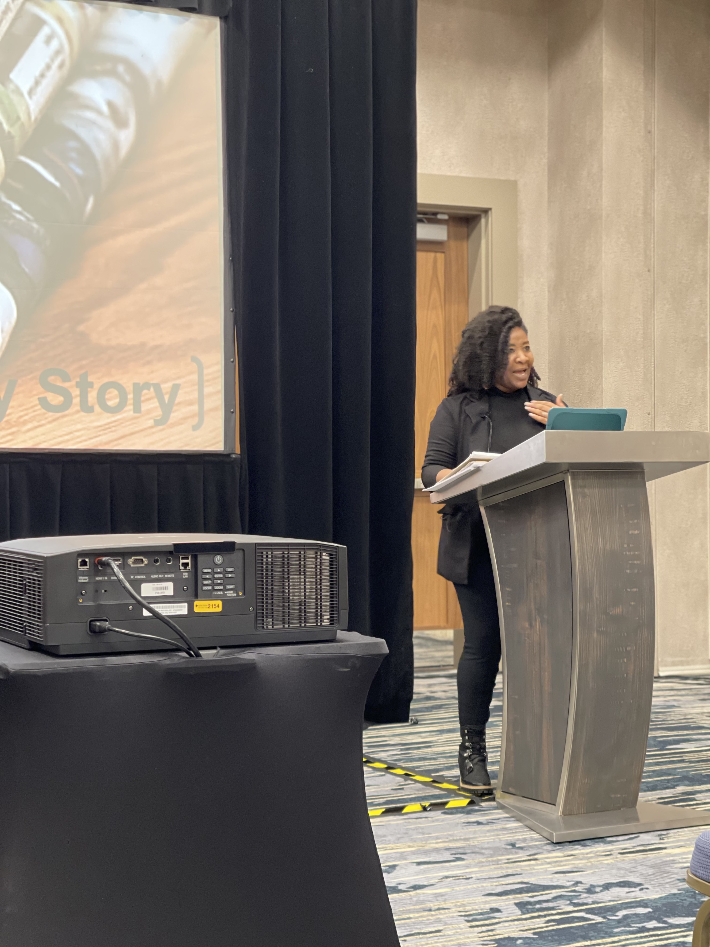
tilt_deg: +1.0
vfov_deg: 30.3
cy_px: 474
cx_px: 355
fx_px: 1750
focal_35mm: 64
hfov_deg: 22.9
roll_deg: +0.9
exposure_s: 1/33
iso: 400
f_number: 2.2
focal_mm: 7.5
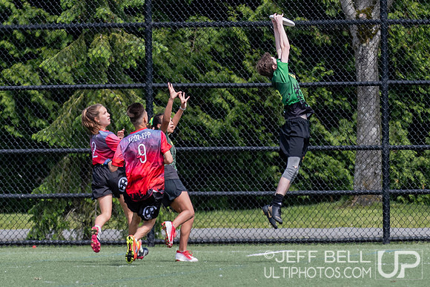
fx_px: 8429
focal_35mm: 706
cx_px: 296
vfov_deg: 2.0
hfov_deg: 2.9
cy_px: 128
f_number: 4
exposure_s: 1/1600
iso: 450
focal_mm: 200
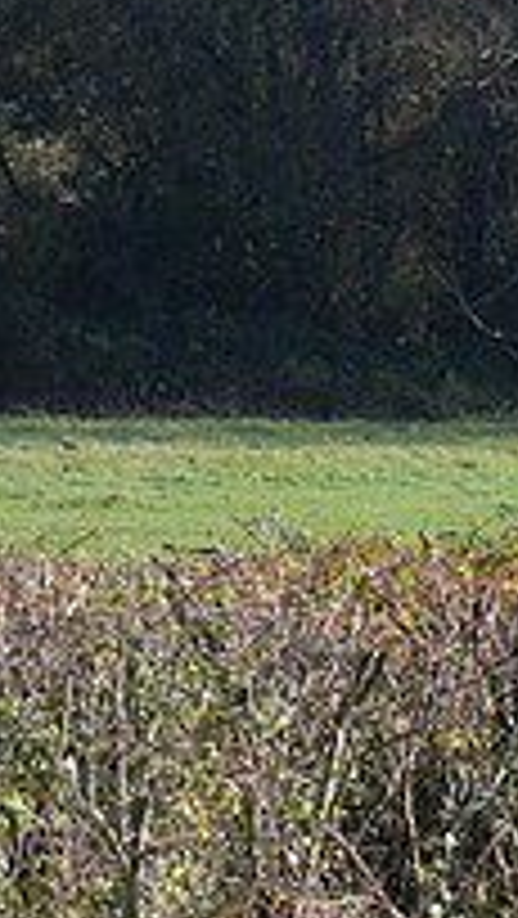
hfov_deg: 4.2
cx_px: 1144
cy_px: 508
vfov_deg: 7.6
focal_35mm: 283
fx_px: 6899
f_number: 5.6
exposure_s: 1/1250
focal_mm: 95
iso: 1000
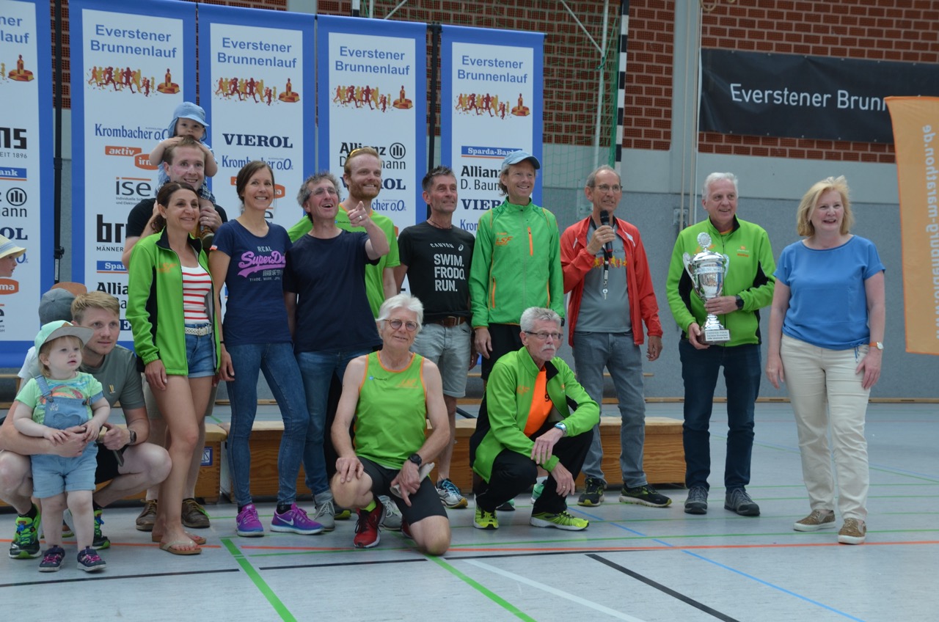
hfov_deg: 41.2
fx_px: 1249
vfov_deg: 28.0
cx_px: 470
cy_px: 311
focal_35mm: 48
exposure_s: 1/125
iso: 320
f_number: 5.6
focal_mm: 32
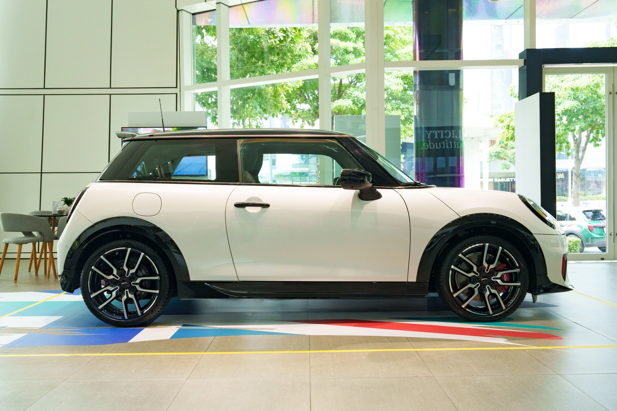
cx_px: 308
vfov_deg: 37.9
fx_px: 600
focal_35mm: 35
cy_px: 206
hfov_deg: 54.4
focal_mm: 35
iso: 800
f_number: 6.3
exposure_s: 1/60
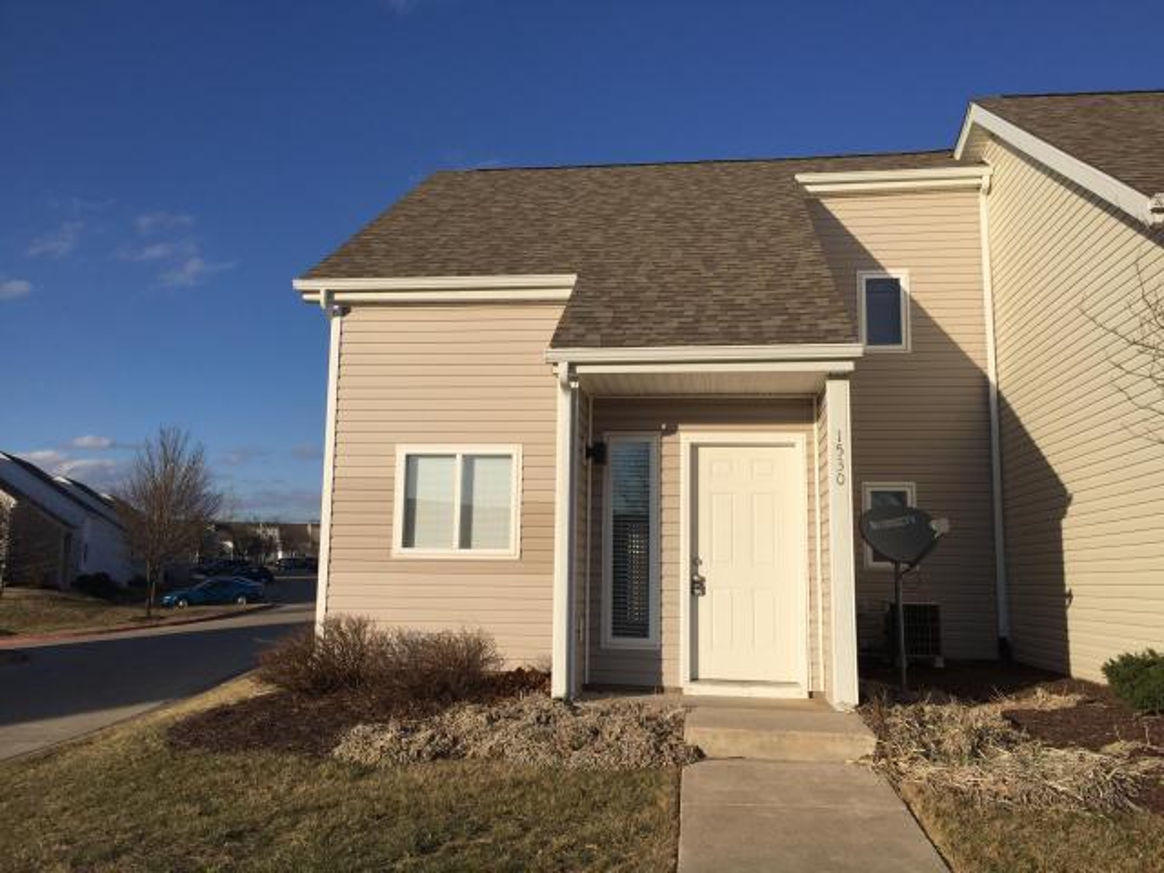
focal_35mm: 29
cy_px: 436
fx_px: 975
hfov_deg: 61.7
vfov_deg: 48.2
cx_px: 582
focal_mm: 4.15
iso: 32
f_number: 2.2
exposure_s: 1/3597
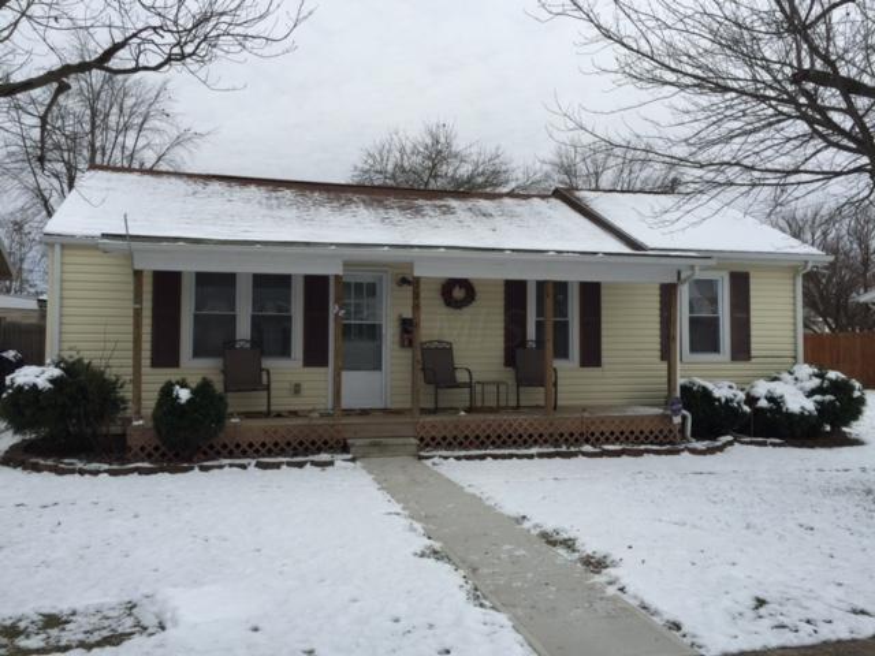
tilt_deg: +2.3
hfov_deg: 61.7
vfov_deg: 48.2
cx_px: 438
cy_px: 328
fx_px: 733
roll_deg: -0.5
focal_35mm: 29
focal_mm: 4.15
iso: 32
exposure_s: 1/1412
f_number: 2.2
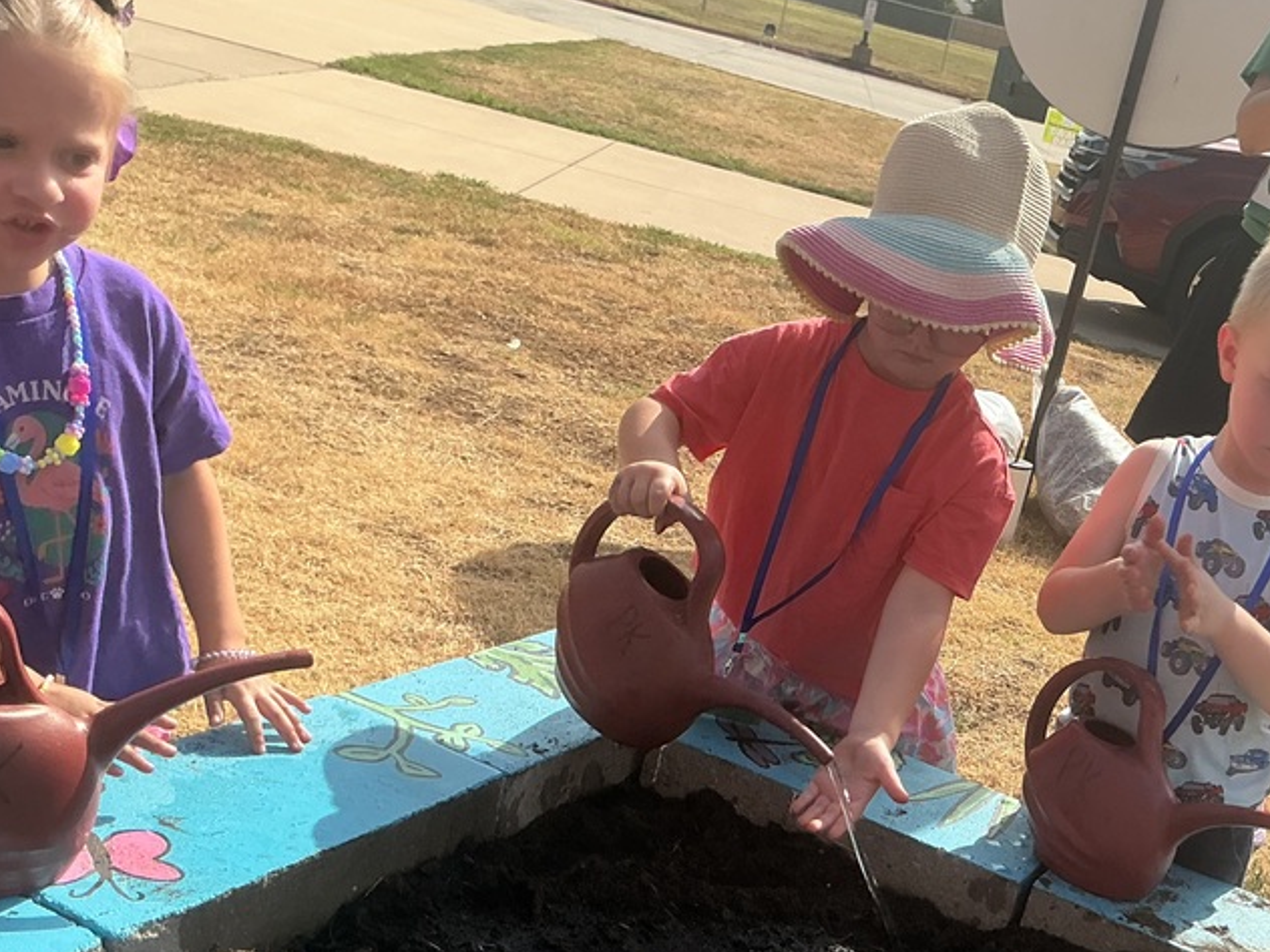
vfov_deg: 30.5
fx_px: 1724
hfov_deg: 39.3
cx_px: 957
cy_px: 691
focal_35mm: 47
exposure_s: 1/1490
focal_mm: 3
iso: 25
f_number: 1.8
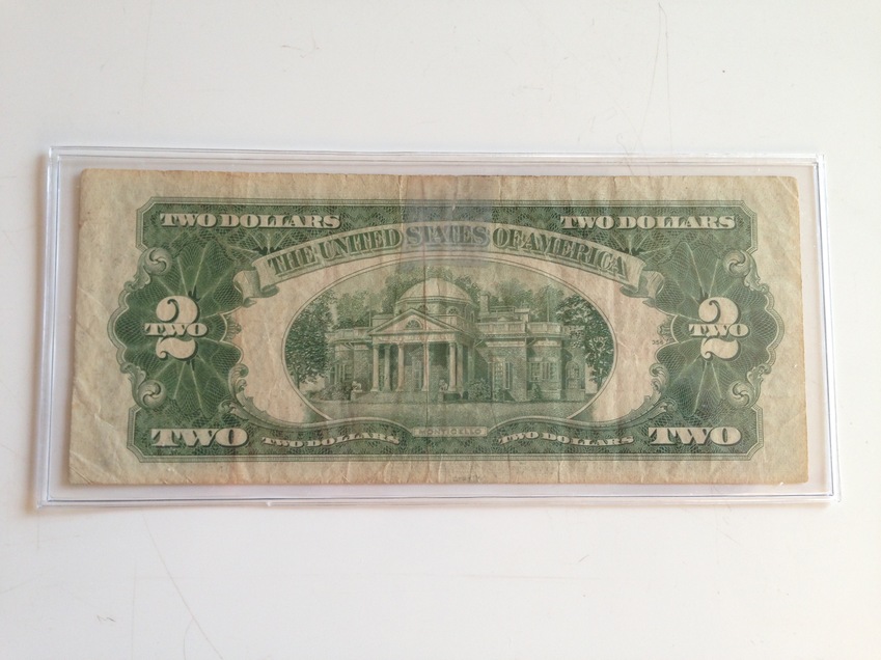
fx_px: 840
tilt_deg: -84.8
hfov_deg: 55.4
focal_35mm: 33
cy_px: 330
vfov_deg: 42.9
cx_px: 440
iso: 64
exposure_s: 1/60
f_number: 2.4
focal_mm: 4.12
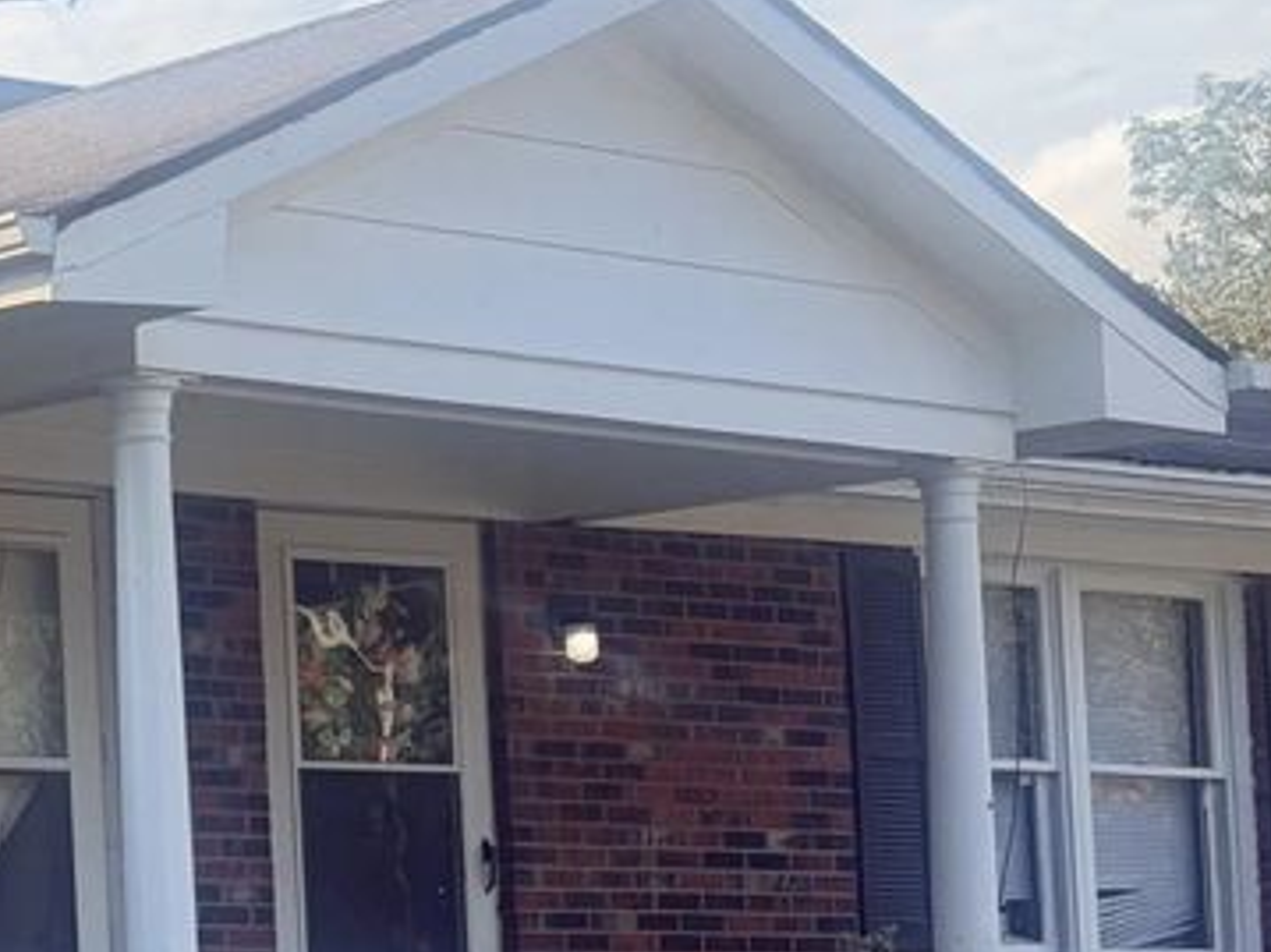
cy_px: 874
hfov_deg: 13.8
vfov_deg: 10.8
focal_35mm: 137
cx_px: -439
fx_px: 5029
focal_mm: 6.76
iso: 80
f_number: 1.78
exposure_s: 1/1242
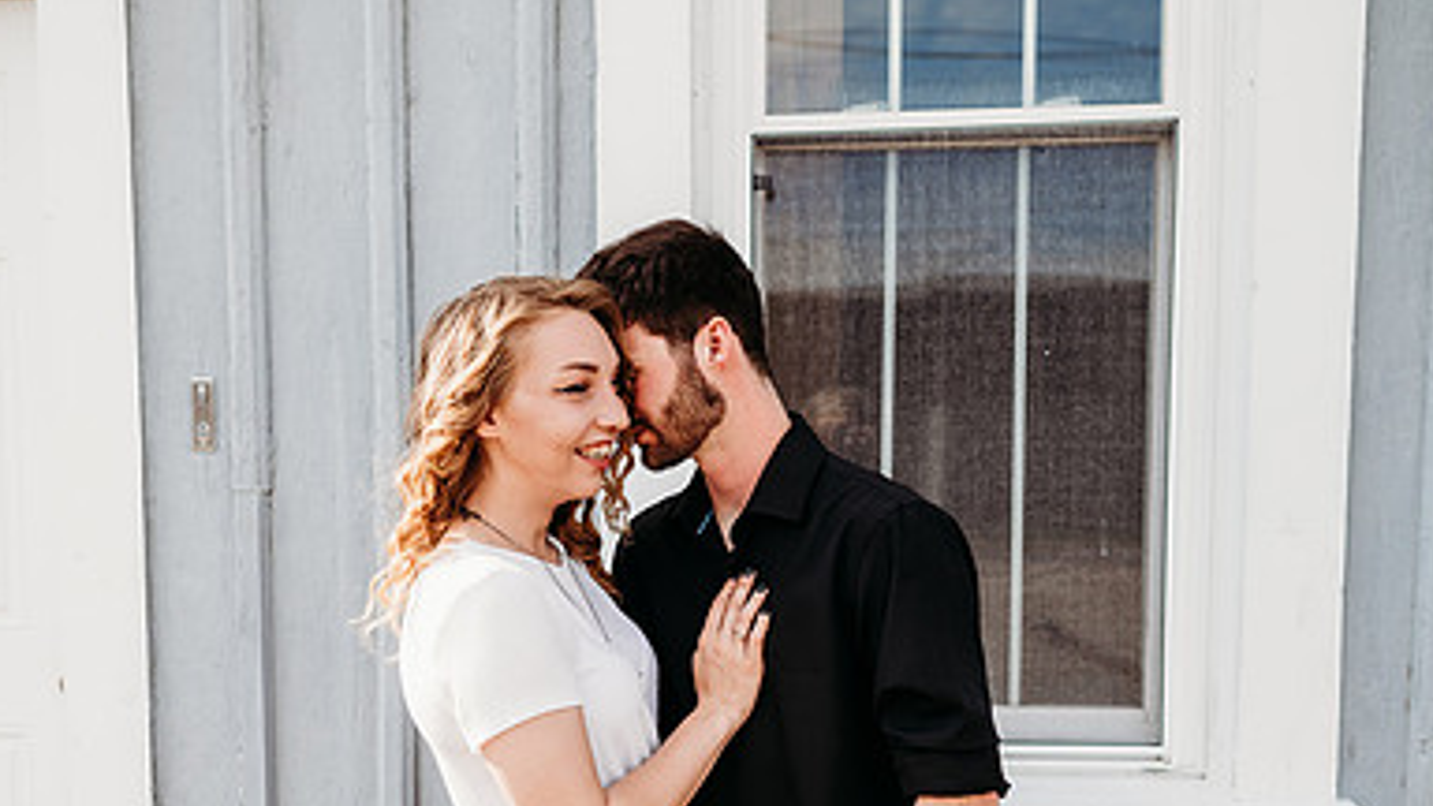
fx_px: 1444
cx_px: 672
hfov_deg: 52.7
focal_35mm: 38
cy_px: 584
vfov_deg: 30.8
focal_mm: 24
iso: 100
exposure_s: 1/1000
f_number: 2.8
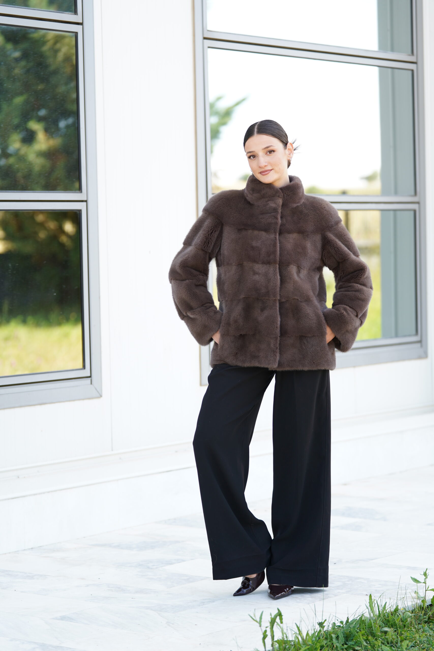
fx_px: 1844
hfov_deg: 13.4
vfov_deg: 20.0
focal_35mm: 102
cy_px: 326
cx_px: 217
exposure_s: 1/250
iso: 200
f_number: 2.8
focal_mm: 102
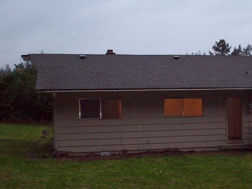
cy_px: 114
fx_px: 415
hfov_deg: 33.5
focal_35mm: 57
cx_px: 169
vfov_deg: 25.6
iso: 200
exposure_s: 1/64
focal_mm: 6.2
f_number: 2.8
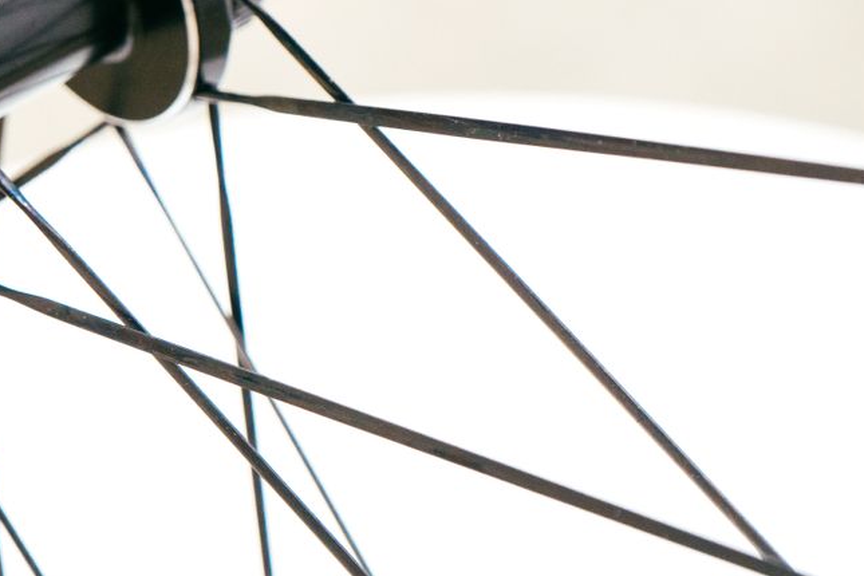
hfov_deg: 14.6
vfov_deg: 9.8
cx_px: 47
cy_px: 33
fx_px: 3336
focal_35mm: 139
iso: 3200
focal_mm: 70
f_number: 7.1
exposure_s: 1/125
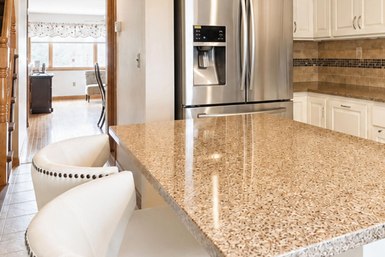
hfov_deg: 55.1
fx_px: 364
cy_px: 53
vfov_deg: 37.6
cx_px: 243
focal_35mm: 34
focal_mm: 10
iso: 2000
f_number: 5.6
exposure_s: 1/80
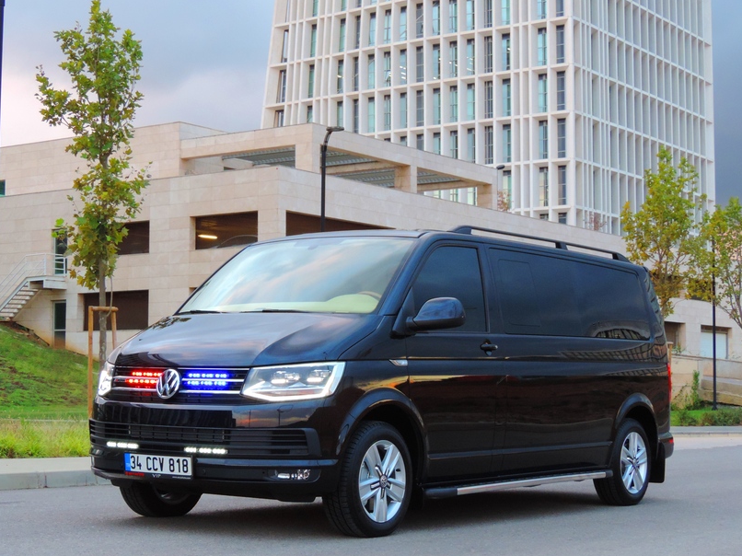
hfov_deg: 29.0
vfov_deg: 21.9
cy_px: 305
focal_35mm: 67
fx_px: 1436
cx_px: 352
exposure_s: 1/50
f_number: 4.2
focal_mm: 10.7
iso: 400
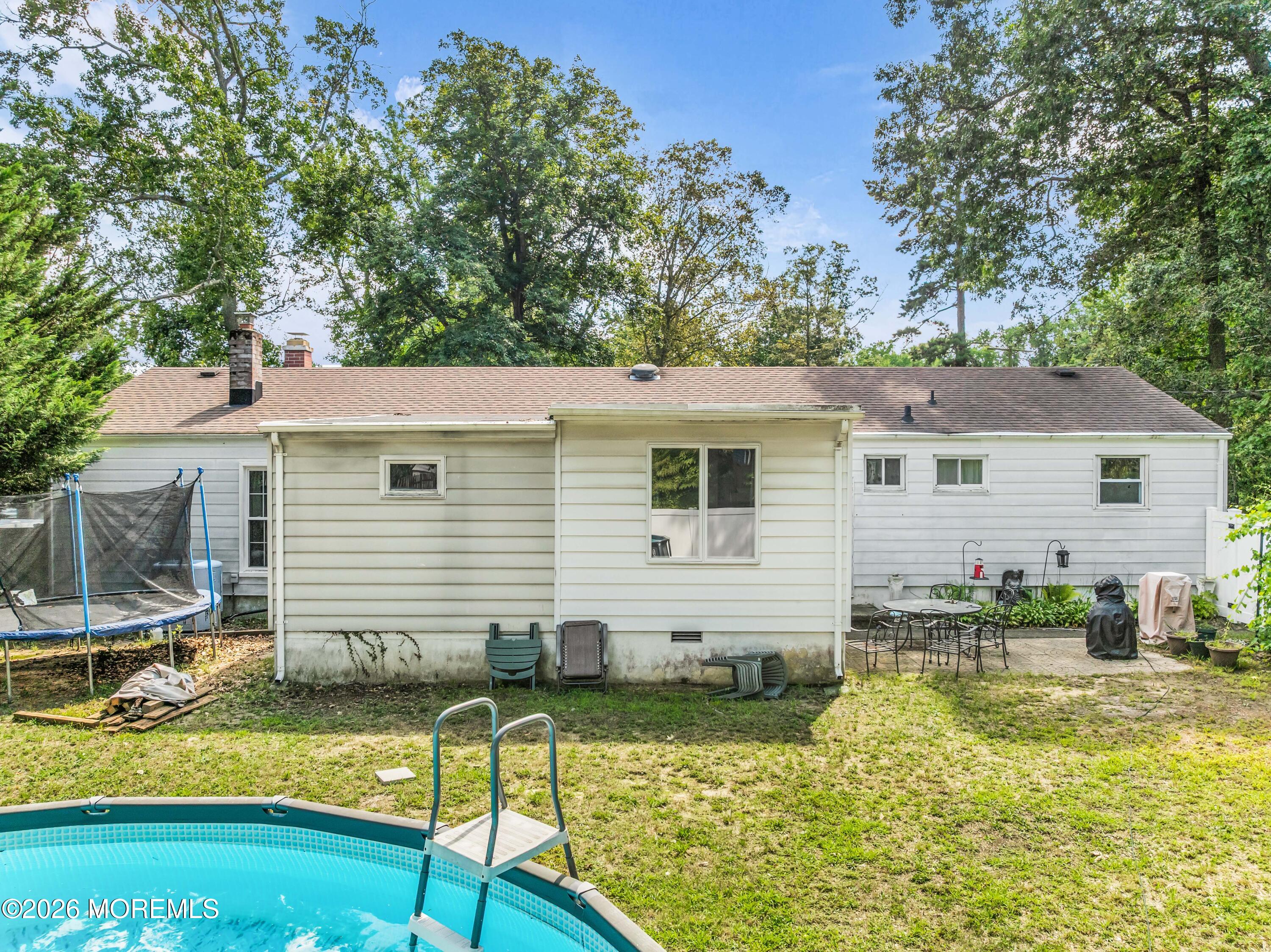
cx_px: 636
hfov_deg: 71.6
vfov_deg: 56.8
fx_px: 881
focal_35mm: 24
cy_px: 476
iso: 400
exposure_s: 1/2000
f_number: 2.8
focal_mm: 12.29
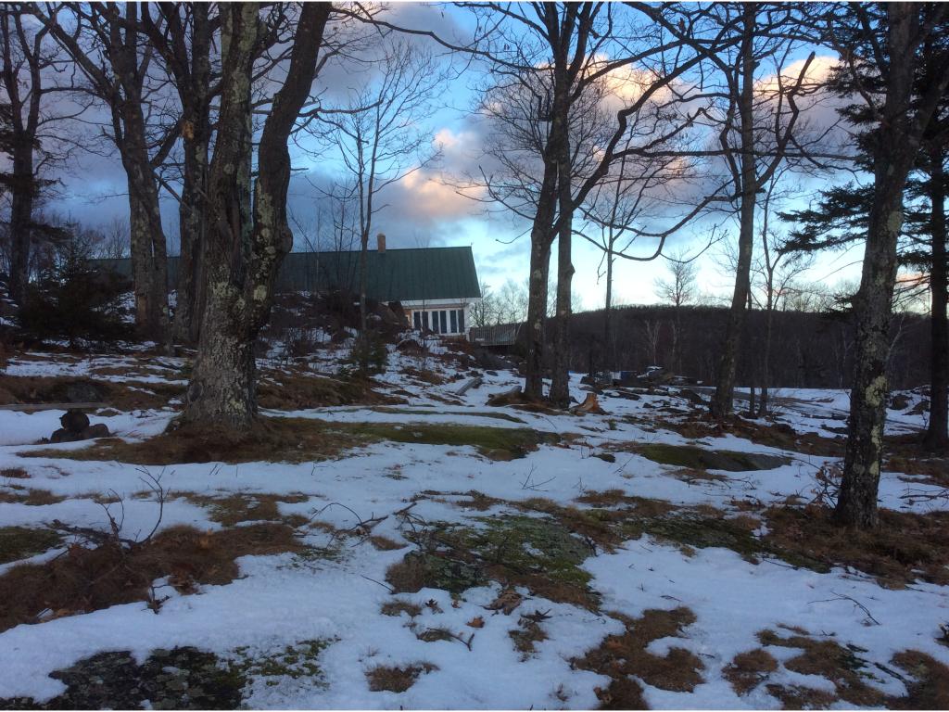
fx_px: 877
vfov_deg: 44.2
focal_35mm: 32
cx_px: 474
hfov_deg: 56.8
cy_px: 356
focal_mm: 3.3
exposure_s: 1/168
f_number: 2.4
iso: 32
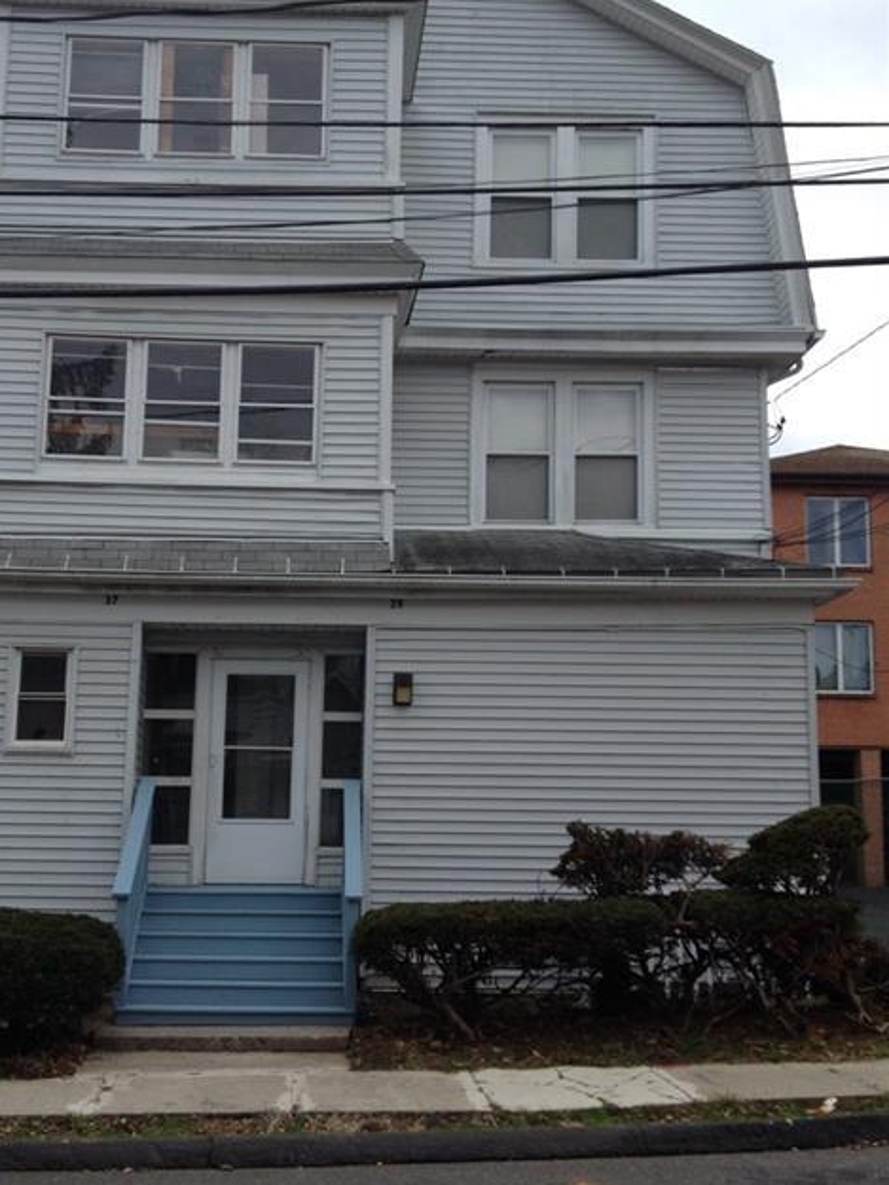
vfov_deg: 43.8
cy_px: 616
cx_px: 345
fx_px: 1472
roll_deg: -1.9
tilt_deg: +12.1
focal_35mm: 43
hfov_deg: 33.5
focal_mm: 4.28
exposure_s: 1/620
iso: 50
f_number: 2.4
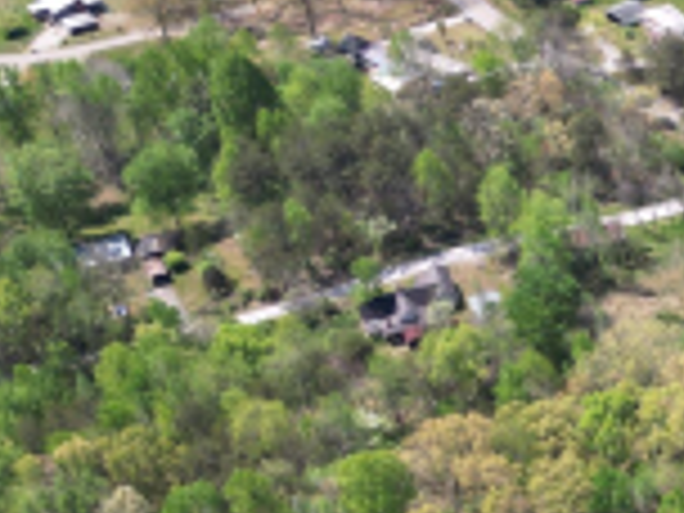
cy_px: 486
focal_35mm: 105
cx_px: 1123
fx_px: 2075
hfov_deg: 16.5
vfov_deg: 13.9
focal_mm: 6.72
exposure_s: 1/1250
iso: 100
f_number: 1.7
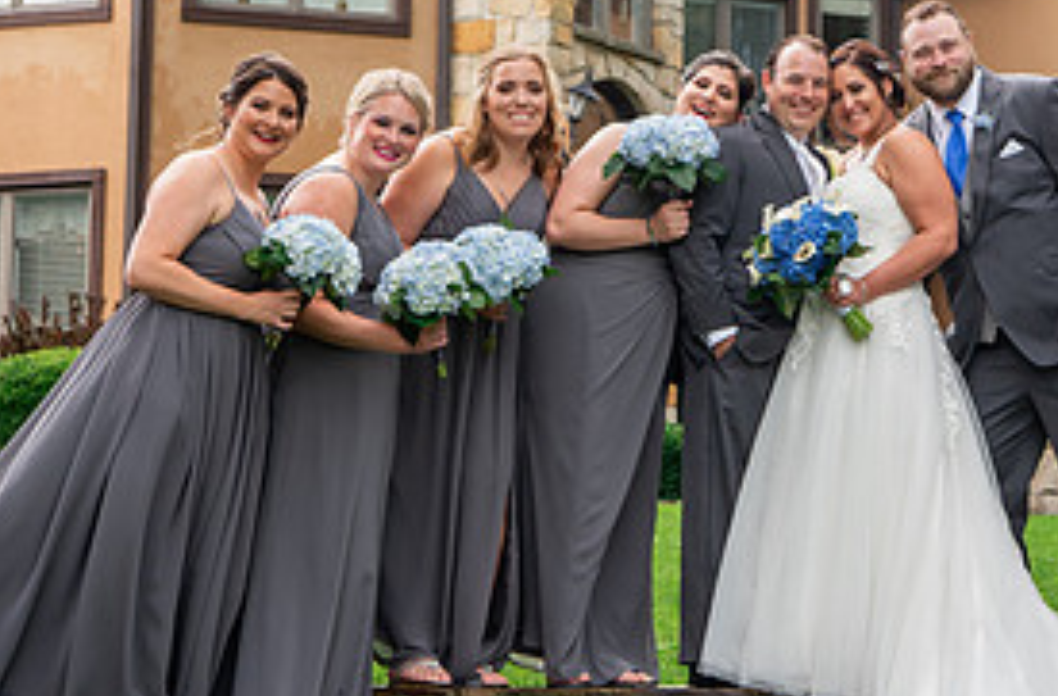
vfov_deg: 10.5
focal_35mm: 129
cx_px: 893
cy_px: 194
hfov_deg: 15.8
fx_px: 3776
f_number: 5
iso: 400
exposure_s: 1/250
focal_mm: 58
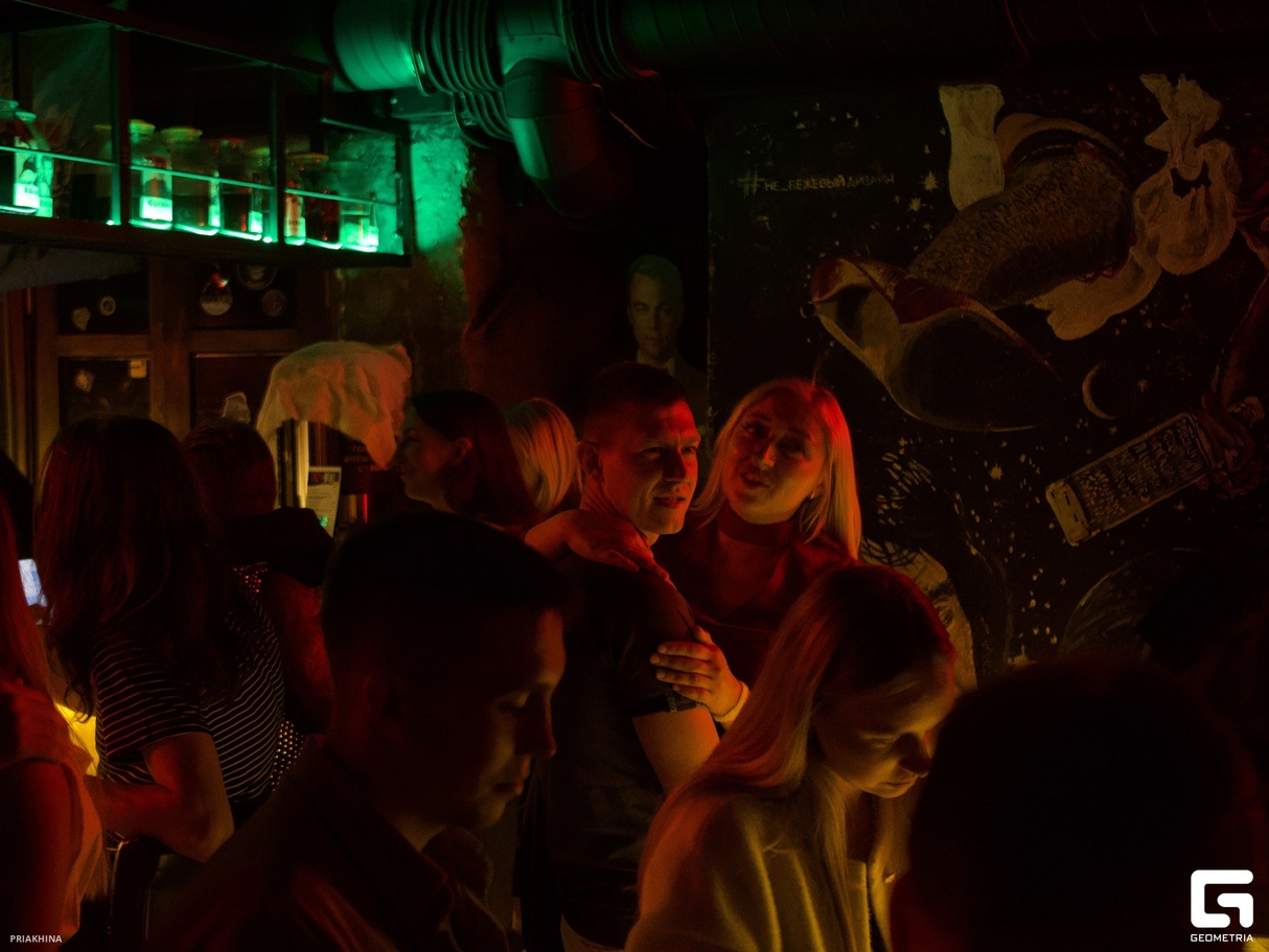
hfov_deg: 37.5
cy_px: 476
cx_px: 634
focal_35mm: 51
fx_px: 1870
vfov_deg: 28.6
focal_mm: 25
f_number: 2.2
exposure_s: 1/40
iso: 1600
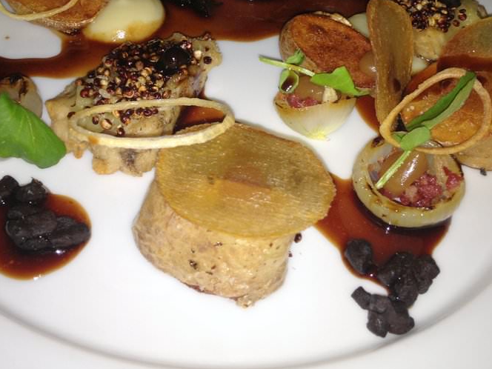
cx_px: 223
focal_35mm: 54
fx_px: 768
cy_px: 88
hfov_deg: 35.5
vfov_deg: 26.7
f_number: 2.4
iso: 50
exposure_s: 1/62
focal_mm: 4.28
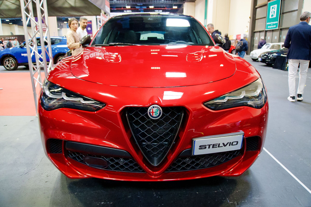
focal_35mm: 24
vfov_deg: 53.1
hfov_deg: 73.7
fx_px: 207
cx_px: 156
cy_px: 104
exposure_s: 1/160
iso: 4000
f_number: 3.5
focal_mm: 16
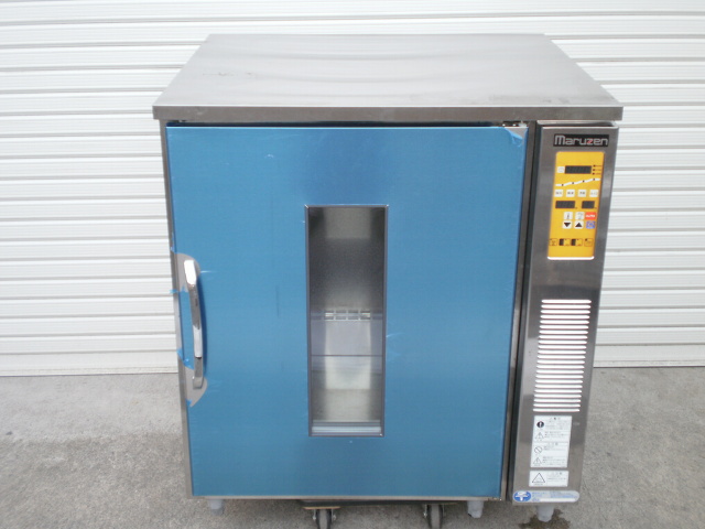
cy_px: 264
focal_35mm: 42
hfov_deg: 44.8
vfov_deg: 34.3
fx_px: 855
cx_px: 352
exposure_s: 1/25
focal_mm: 7.4
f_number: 3.5
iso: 125
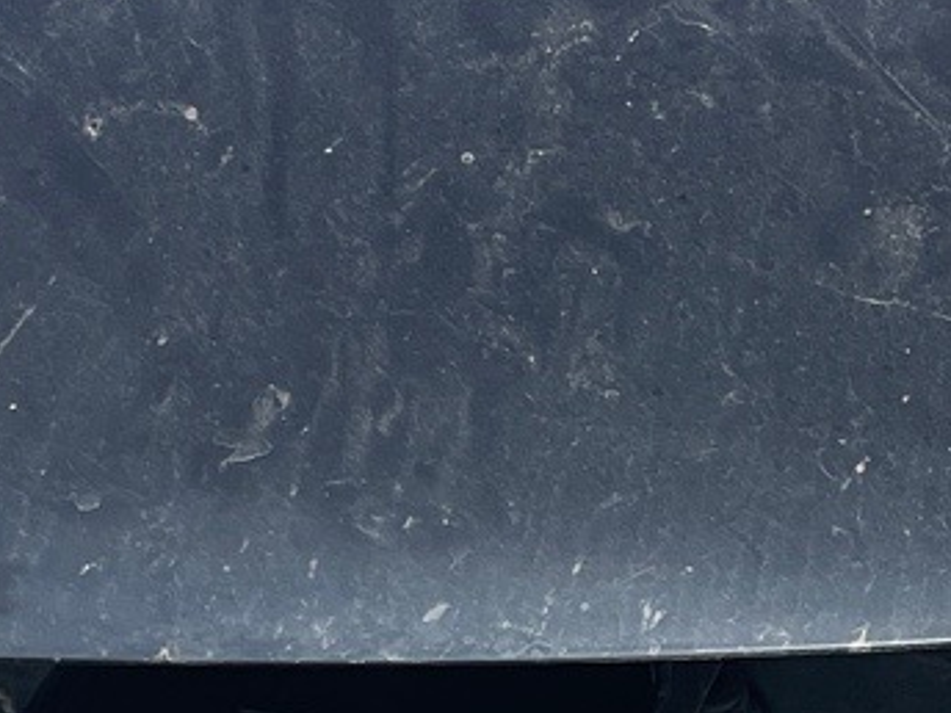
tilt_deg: -35.8
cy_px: 898
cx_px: 1001
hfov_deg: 13.4
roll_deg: -0.3
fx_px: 3984
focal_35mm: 145
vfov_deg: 10.0
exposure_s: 1/1575
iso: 32
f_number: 1.6
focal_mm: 4.2
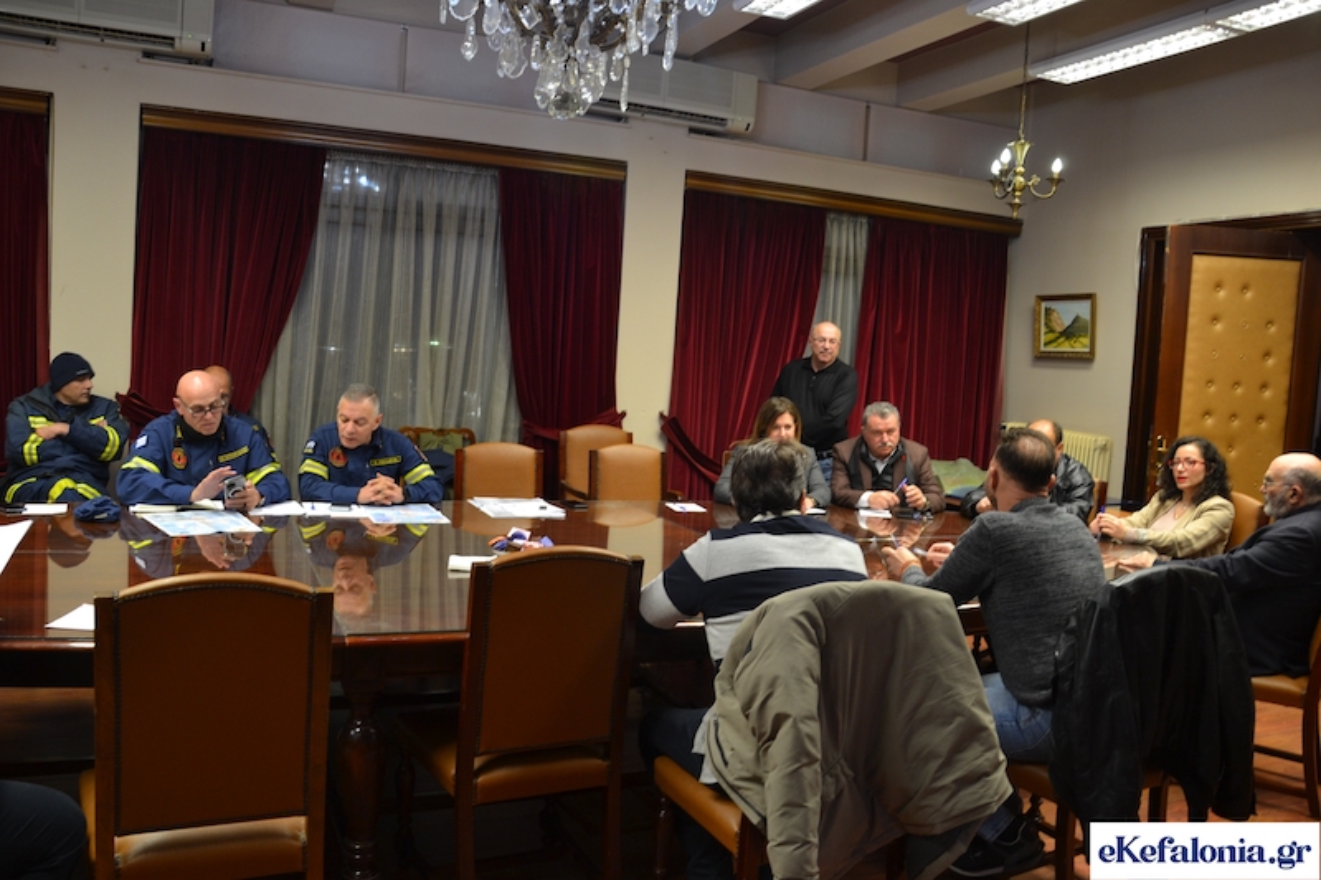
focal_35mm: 52
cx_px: 660
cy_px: 440
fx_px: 1926
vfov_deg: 25.7
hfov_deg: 37.9
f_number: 4.5
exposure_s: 1/25
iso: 400
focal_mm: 35
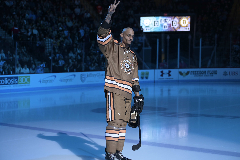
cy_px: 80
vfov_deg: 19.4
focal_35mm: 70
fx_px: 466
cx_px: 120
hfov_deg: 28.9
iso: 1000
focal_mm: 70
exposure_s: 1/500
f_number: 2.8
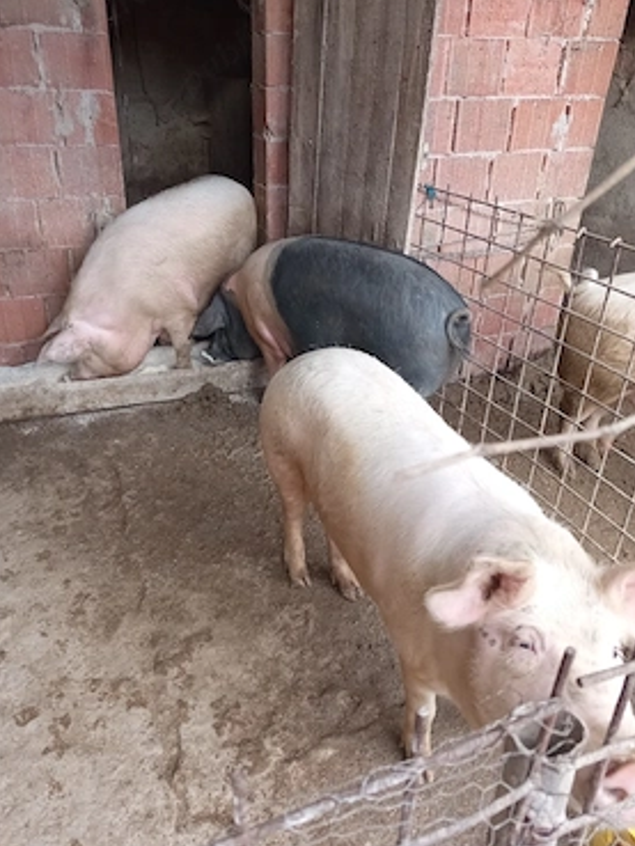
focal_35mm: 26
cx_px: 300
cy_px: 422
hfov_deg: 53.1
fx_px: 636
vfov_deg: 67.3
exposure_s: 1/50
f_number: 1.7
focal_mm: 5.24
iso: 424
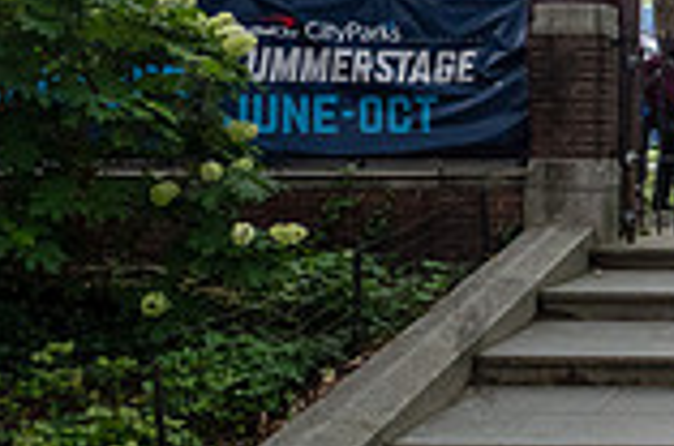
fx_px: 1663
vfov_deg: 15.2
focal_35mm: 89
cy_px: 122
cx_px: 1022
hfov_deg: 19.8
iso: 2000
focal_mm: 24
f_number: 4.5
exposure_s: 1/800
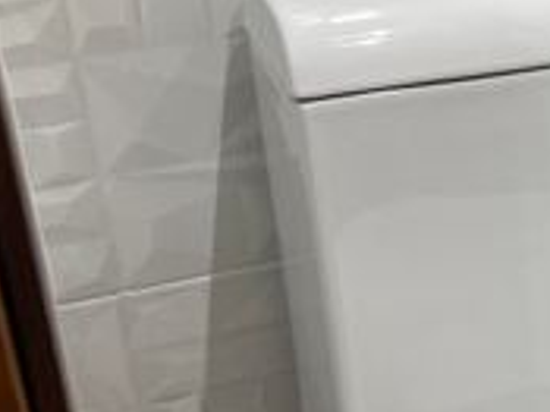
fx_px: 1572
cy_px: 230
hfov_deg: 17.7
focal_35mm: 99
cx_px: 838
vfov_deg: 14.9
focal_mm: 5.7
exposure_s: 1/120
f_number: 1.5
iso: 100
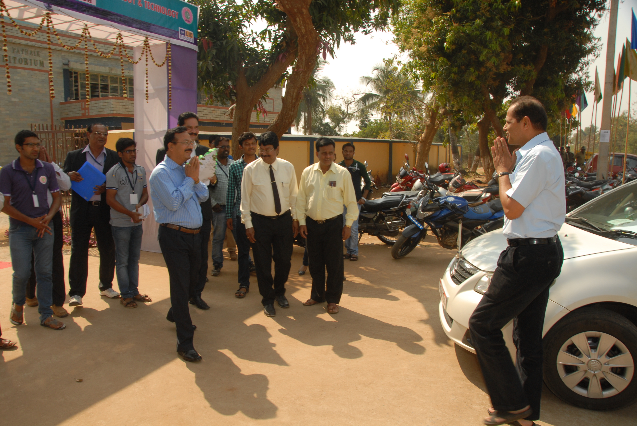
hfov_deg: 67.3
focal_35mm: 27
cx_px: 318
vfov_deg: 48.0
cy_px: 213
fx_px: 478
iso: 200
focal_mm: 18
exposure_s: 1/125
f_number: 11
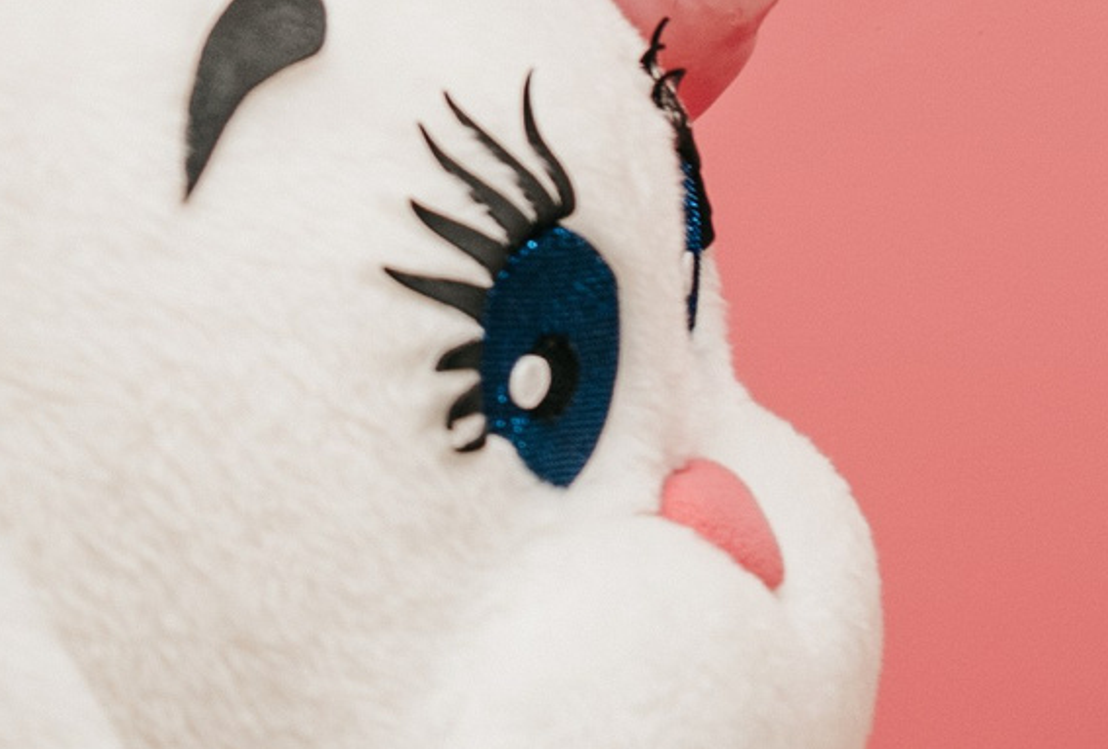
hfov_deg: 12.4
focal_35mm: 142
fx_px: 4388
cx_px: 2319
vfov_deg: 9.7
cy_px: 316
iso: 125
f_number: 4
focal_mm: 30
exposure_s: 1/160
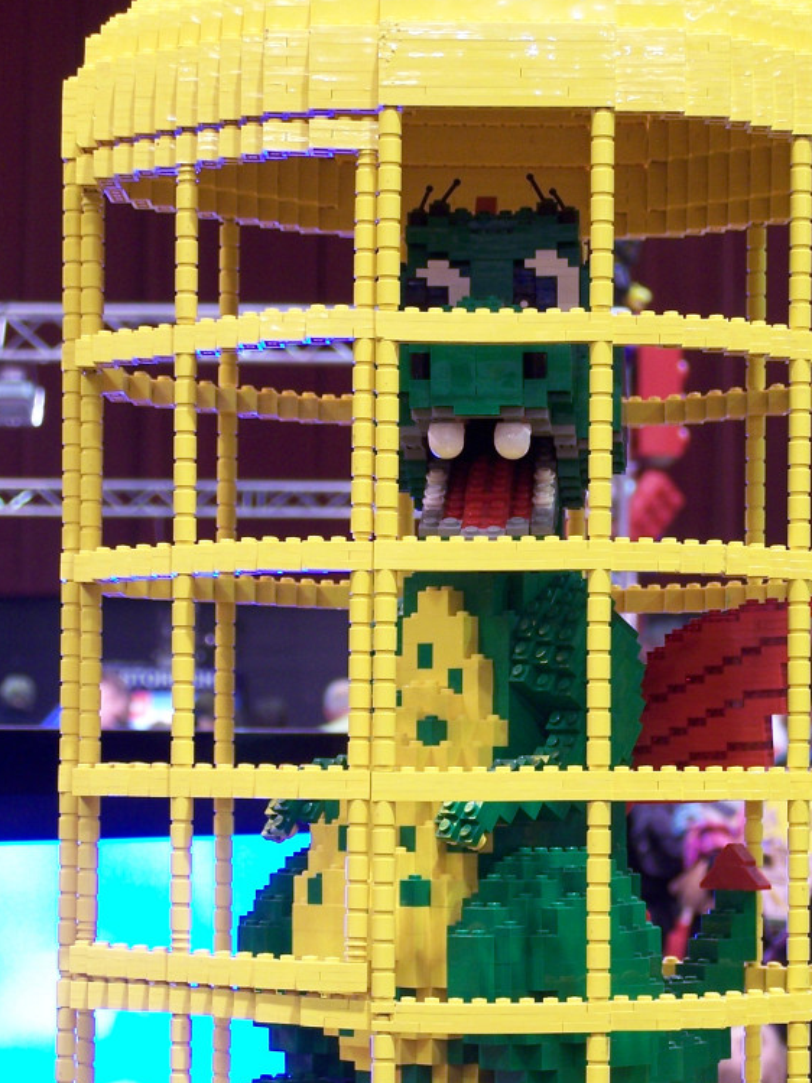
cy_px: 660
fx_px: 3505
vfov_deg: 17.6
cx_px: 513
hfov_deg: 13.2
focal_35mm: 112
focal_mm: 13.7
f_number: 3.2
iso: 80
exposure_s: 1/3
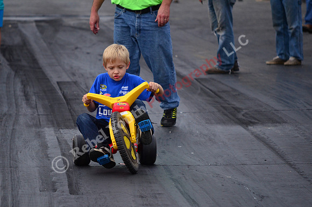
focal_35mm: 300
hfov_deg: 6.9
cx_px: 156
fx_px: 2594
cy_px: 104
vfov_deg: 4.6
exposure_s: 1/2000
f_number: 5.6
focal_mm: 200
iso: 1000
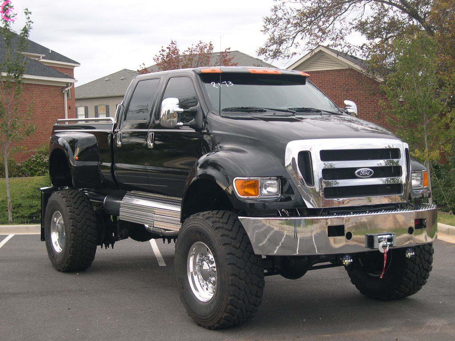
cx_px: 228
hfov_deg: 31.2
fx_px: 815
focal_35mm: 62
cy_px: 170
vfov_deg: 23.7
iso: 100
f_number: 3.5
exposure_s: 1/43.3
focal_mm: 13.2
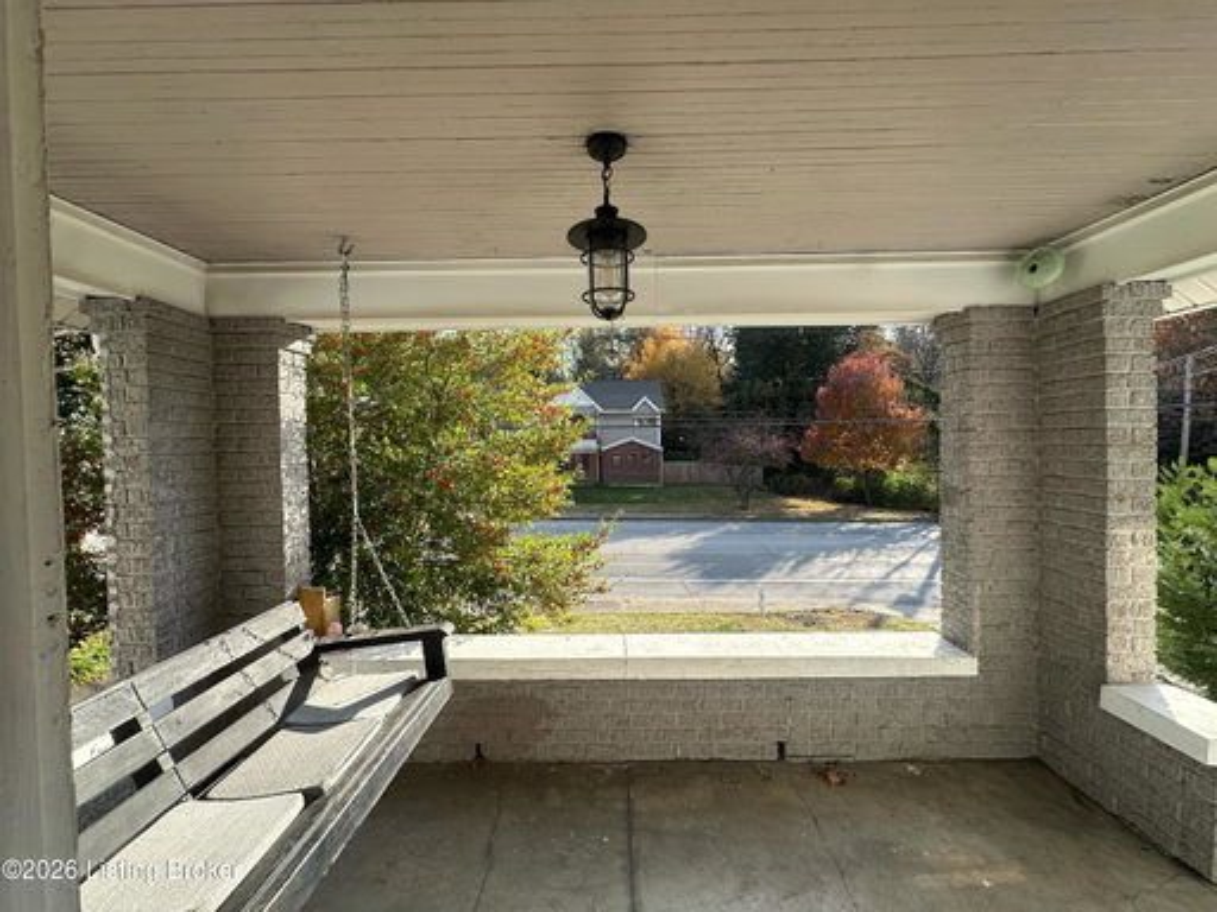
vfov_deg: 85.7
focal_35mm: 14
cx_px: 608
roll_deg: +0.3
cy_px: 456
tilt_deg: -3.1
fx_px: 492
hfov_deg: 102.1
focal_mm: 2.22
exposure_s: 1/561
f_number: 2.2
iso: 40
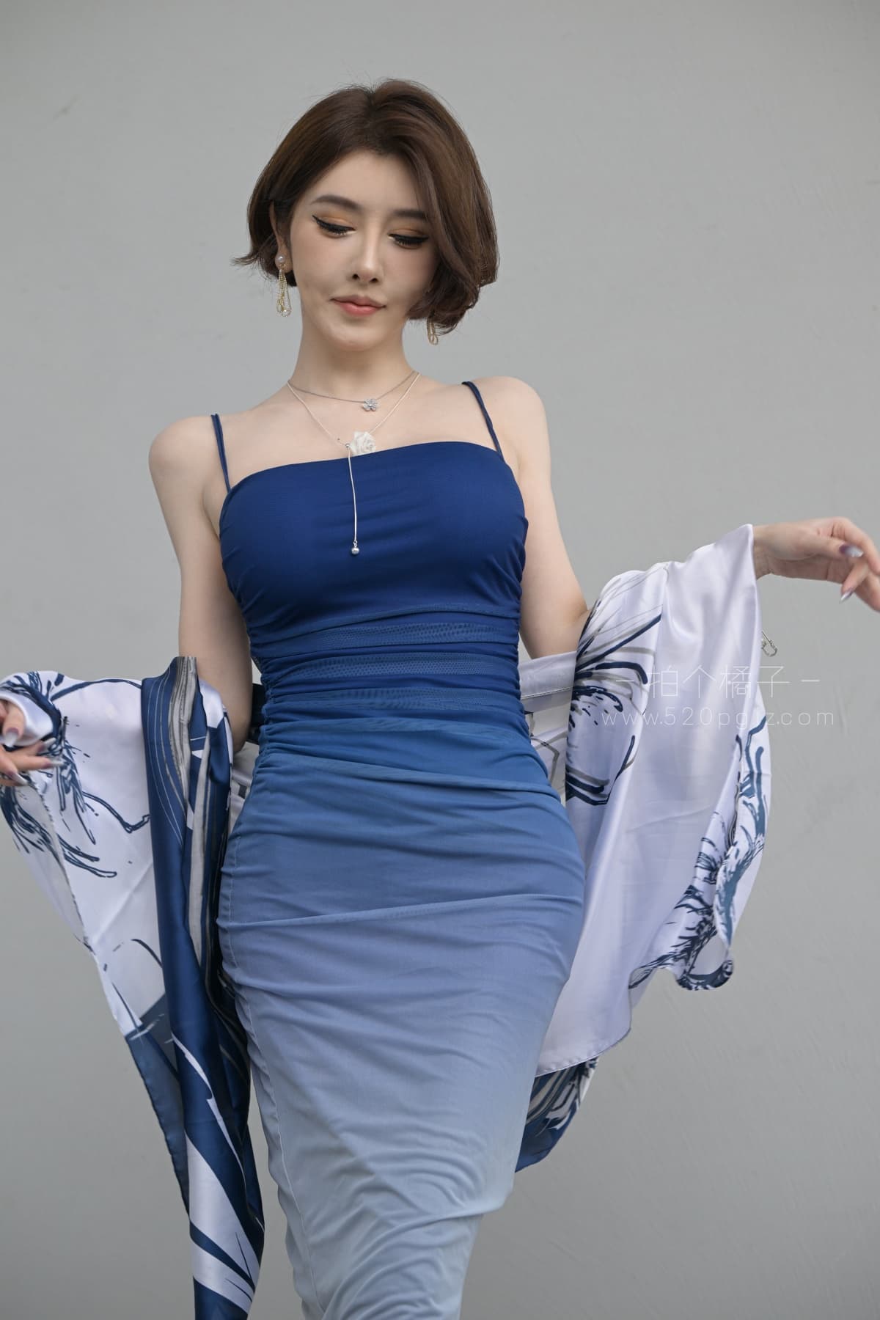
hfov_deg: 13.0
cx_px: 440
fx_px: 3850
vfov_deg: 19.5
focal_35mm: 105
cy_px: 660
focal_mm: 105
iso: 400
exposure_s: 1/320
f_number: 4.5
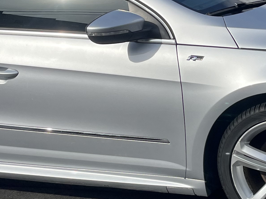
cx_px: 143
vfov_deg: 16.8
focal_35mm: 88
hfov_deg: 22.3
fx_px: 676
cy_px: 85
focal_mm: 5.1
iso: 50
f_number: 1.6
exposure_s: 1/4016
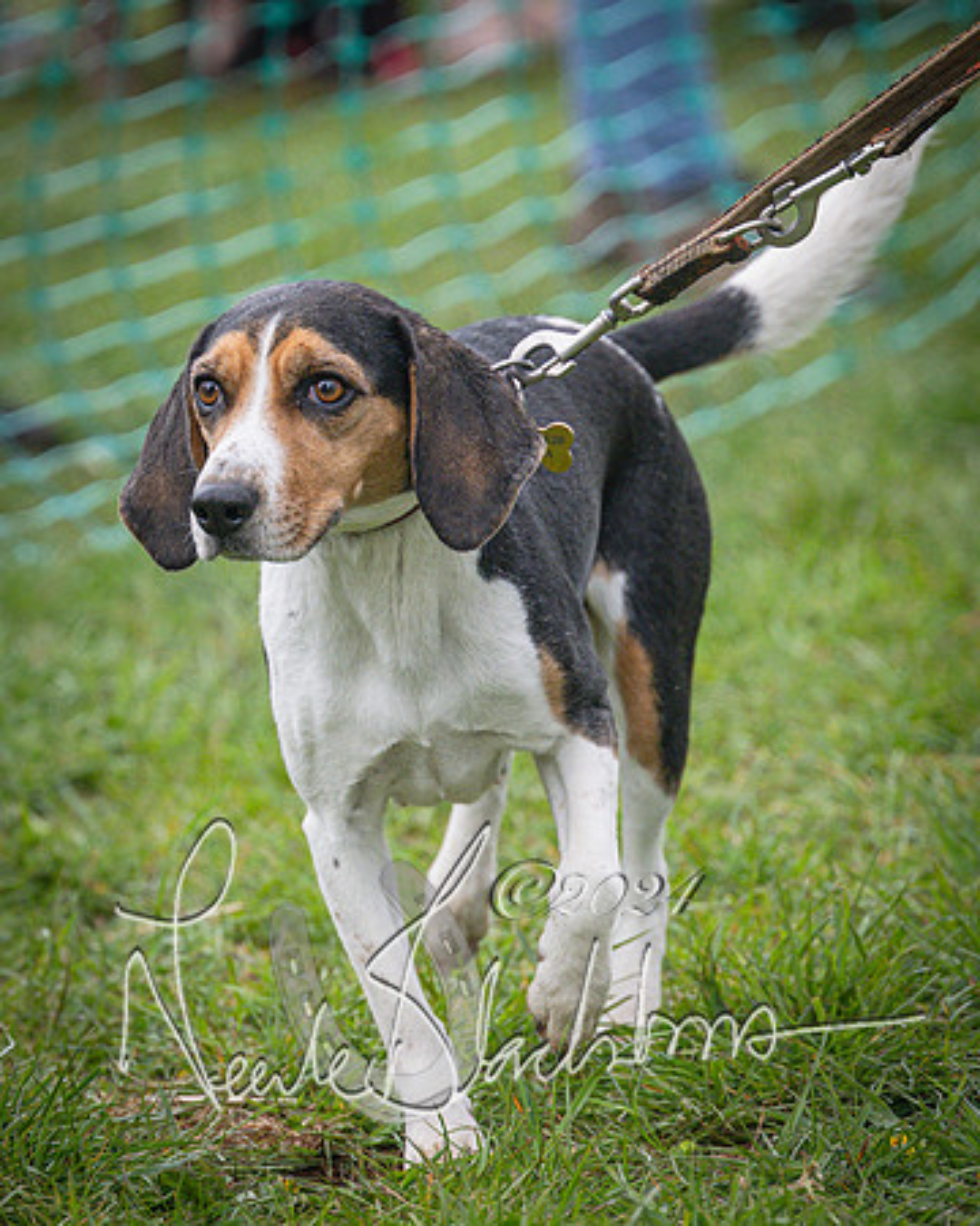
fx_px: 12335
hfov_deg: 4.5
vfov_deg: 5.7
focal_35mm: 340
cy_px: 593
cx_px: 122
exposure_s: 1/2500
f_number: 4
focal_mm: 155
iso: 1250
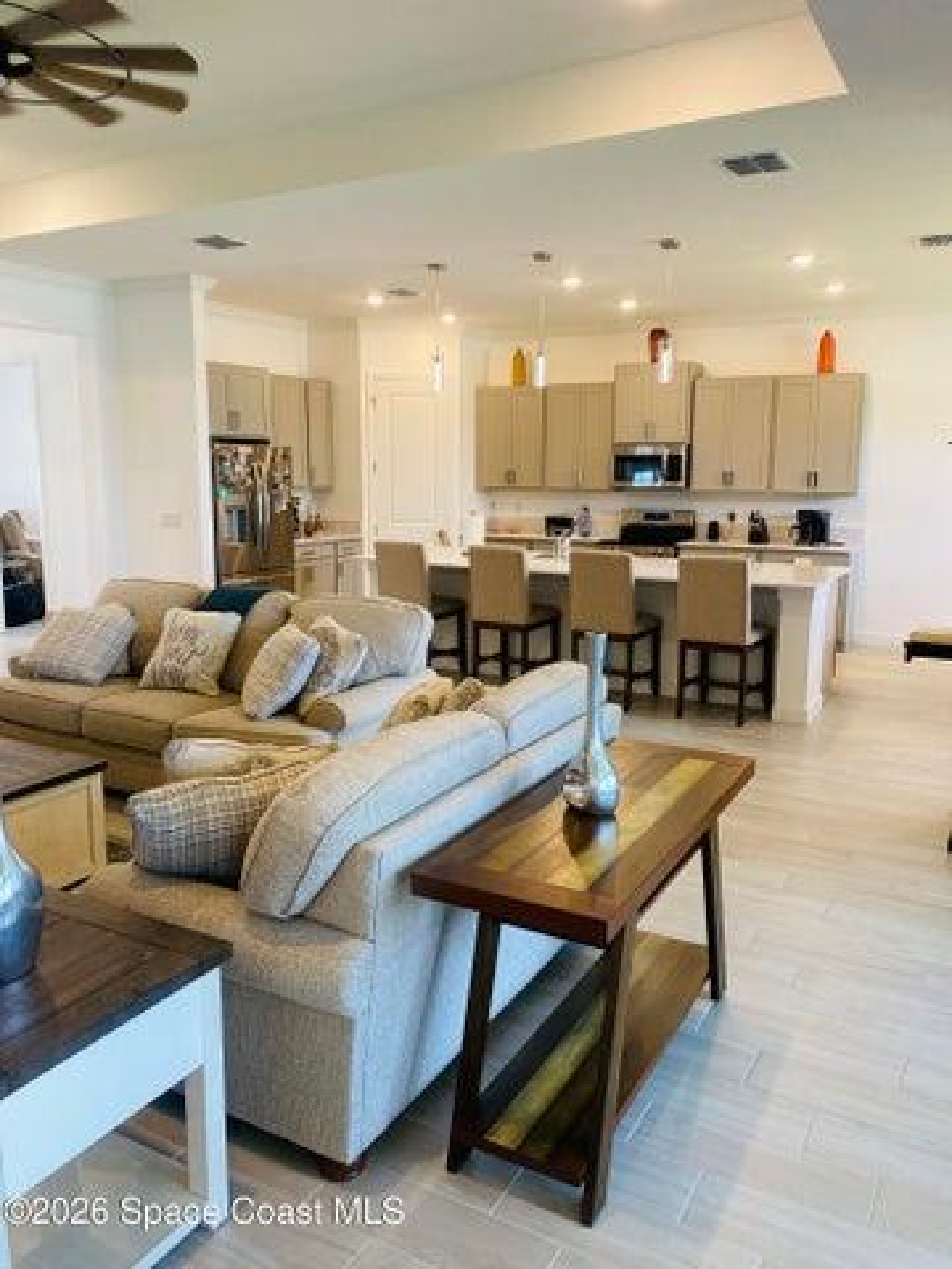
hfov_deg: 53.1
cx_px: 476
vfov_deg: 67.3
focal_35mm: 26
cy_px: 634
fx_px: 953
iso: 100
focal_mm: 4.25
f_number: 1.8
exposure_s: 1/60
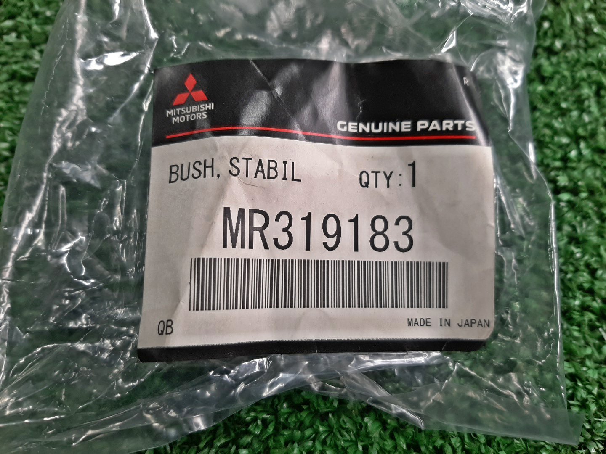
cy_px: 227
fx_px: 455
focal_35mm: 26
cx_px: 303
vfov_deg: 53.1
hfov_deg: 67.3
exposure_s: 1/100
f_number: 1.7
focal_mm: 3.93
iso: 68
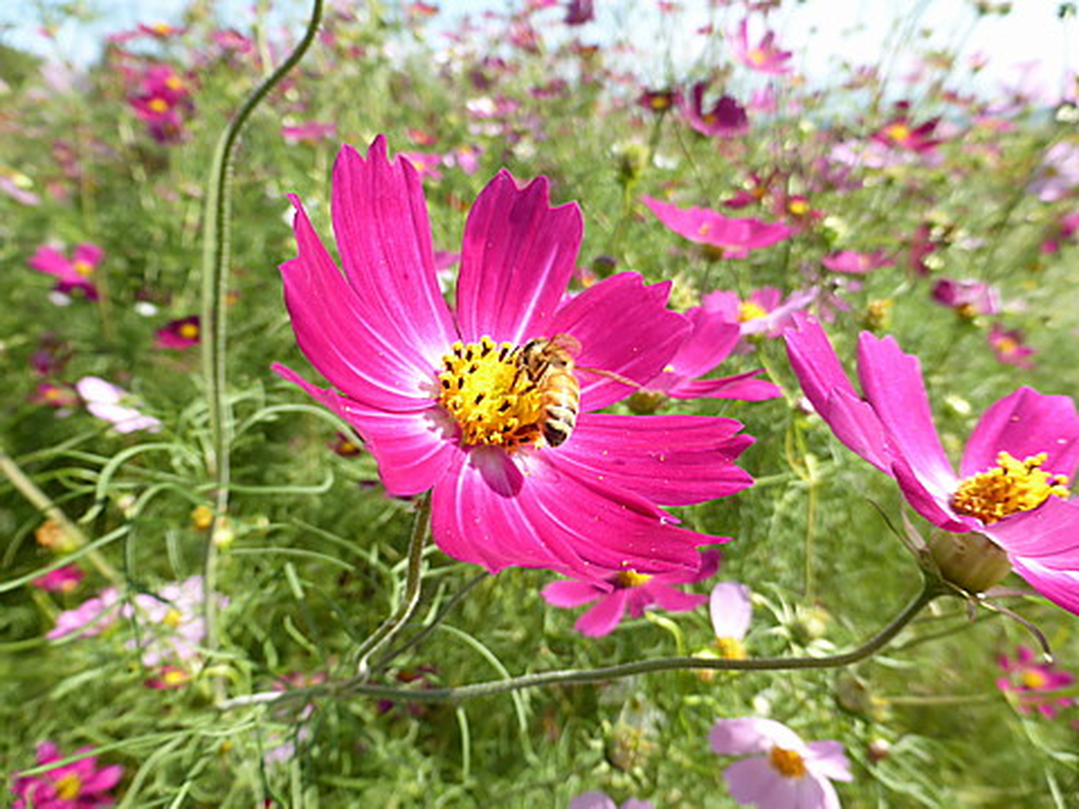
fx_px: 779
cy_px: 404
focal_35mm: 25
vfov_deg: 54.9
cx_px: 540
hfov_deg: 69.4
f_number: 3.3
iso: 100
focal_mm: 4.3
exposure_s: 1/640
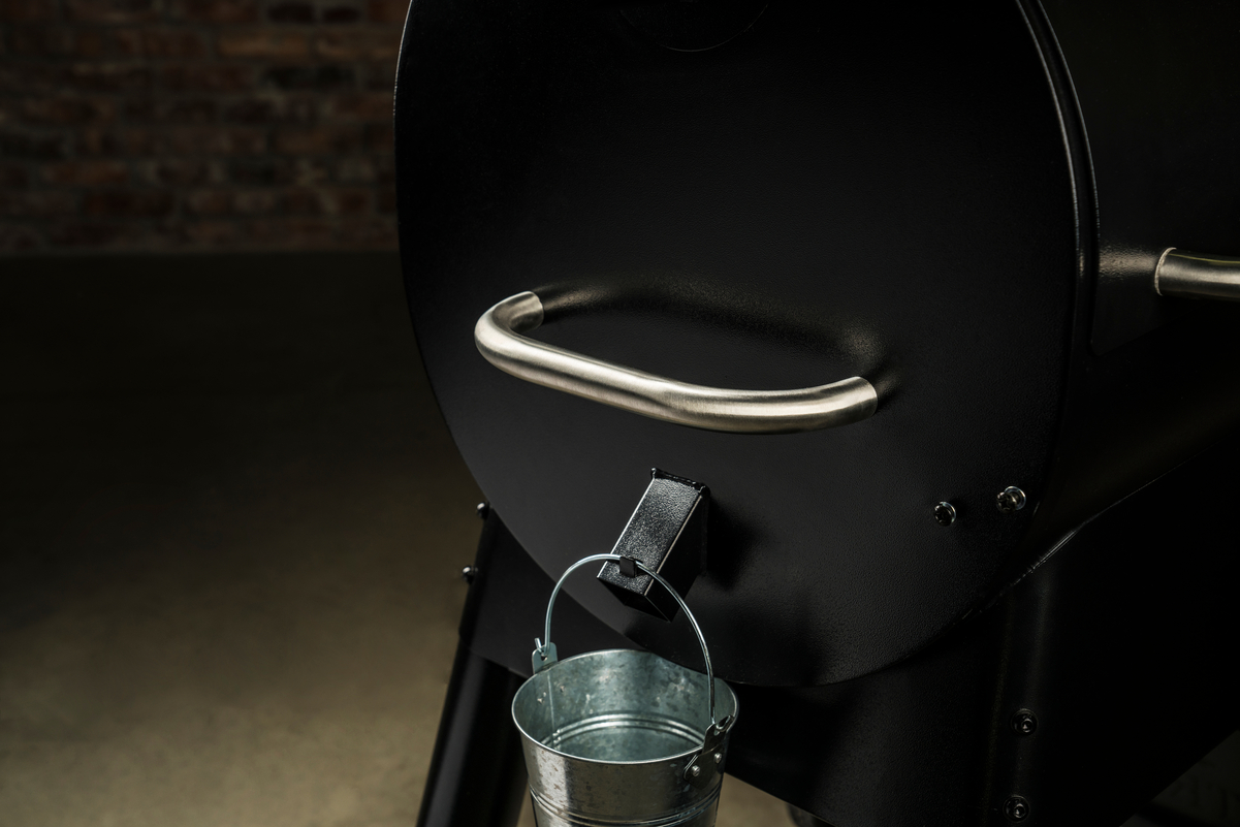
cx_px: 620
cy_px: 414
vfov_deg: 25.5
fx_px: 1826
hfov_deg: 37.5
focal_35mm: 53
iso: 160
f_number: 5.6
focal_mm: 53
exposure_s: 1/160
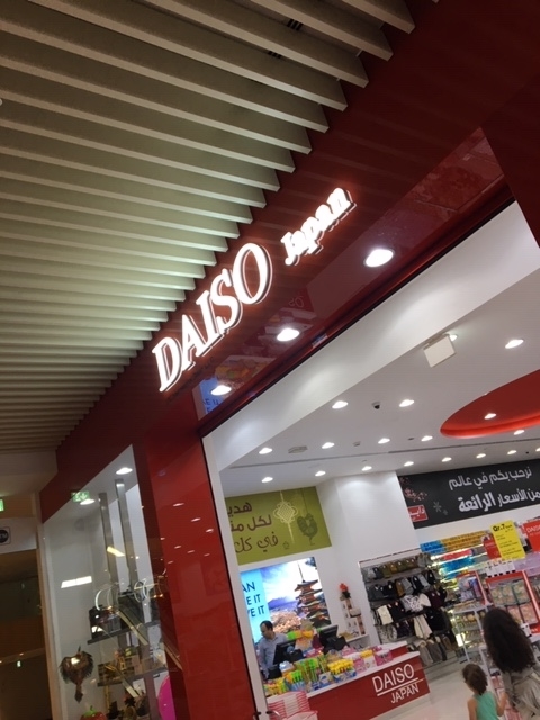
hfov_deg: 48.2
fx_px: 603
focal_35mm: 29
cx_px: 270
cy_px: 360
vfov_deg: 61.7
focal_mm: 4.15
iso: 25
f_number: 2.2
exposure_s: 1/33
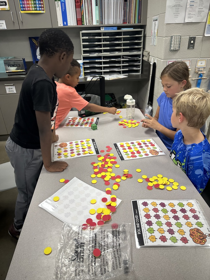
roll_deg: -1.0
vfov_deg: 71.6
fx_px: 194
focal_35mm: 24
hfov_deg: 56.8
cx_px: 105
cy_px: 140
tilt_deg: -29.2
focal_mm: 6.86
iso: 160
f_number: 1.78
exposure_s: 1/120
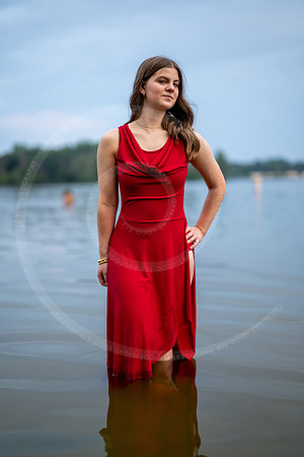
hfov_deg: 27.0
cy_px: 228
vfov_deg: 39.6
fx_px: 633
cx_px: 152
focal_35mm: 50
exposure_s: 1/640
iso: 320
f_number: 1.2
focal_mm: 50
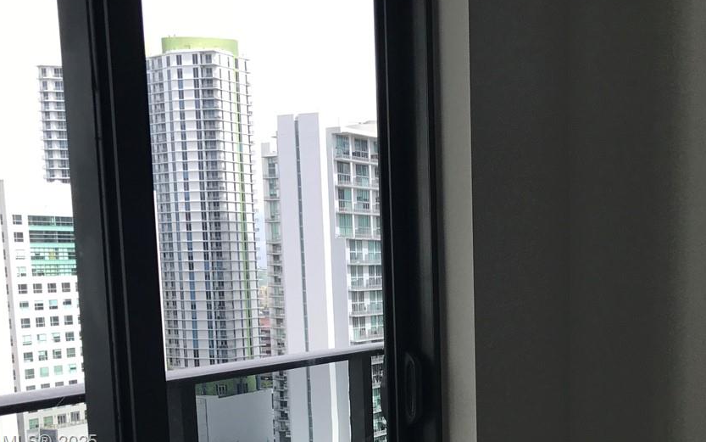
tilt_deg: -9.4
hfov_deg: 35.1
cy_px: 443
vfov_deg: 21.9
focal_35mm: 57
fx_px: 1097
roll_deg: +1.0
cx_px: 504
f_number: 1.8
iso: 20
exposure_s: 1/392
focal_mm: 3.99
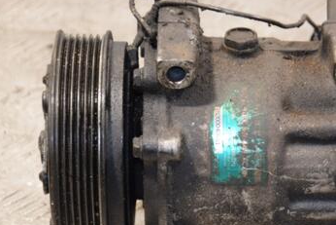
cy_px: 151
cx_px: 271
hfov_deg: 8.8
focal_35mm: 234
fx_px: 2185
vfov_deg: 5.9
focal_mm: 90
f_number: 5.6
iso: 800
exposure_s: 1/60
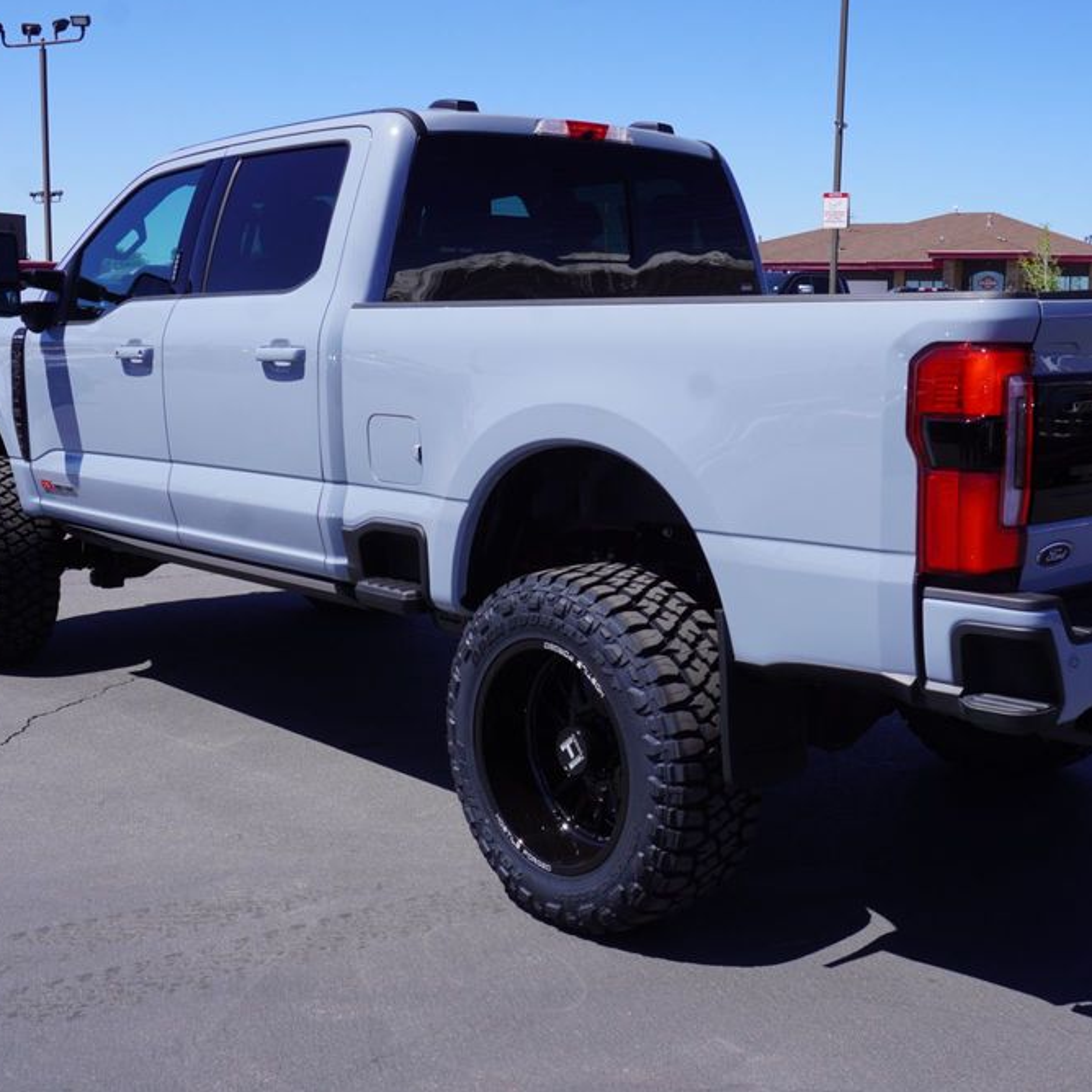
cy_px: 543
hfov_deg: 39.1
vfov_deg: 39.2
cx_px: 631
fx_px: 1535
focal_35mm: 43
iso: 100
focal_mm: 22
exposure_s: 1/160
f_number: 10
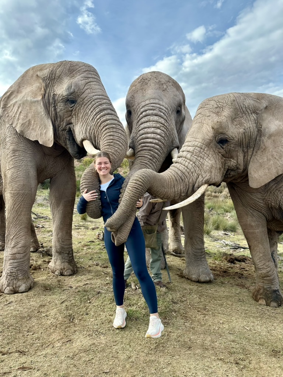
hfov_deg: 56.8
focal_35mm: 24
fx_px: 262
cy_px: 188
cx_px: 142
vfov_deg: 71.6
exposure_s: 1/1495
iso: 80
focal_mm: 6.86
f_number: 1.78
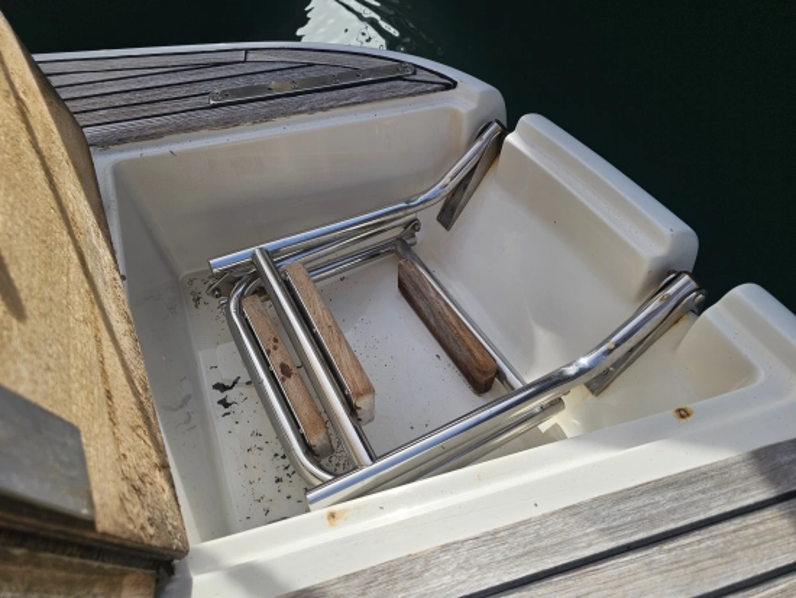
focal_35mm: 23
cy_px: 299
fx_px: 529
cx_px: 398
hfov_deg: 73.9
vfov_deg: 58.9
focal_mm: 6.3
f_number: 1.7
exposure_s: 1/574
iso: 10
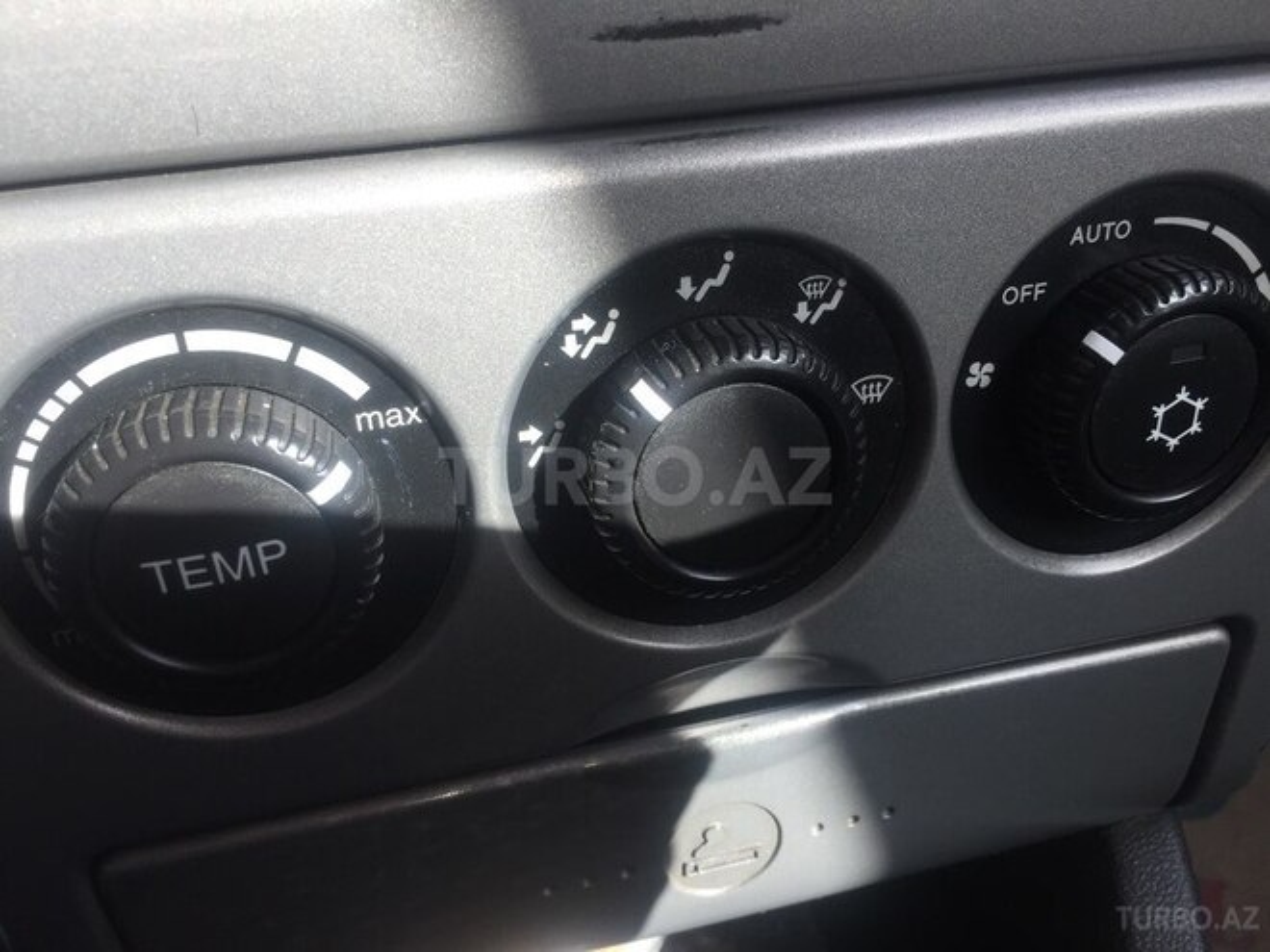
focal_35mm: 29
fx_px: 1064
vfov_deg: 48.2
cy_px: 476
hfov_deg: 61.7
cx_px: 635
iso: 32
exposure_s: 1/203
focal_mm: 4.15
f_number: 2.2
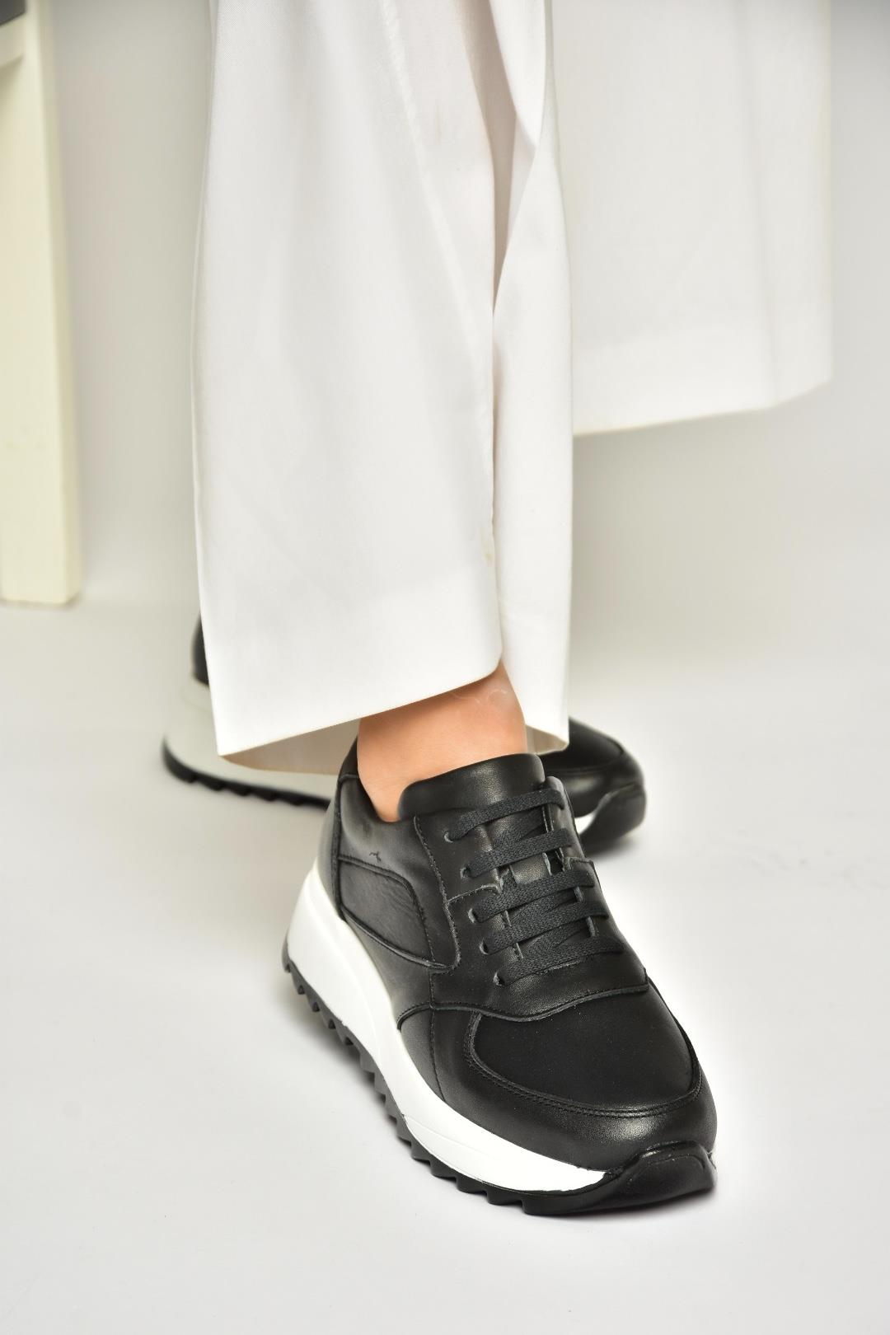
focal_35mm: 135
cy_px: 668
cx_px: 445
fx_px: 5006
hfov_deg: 10.2
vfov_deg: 15.2
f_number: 8
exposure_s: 1/125
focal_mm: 90
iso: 100
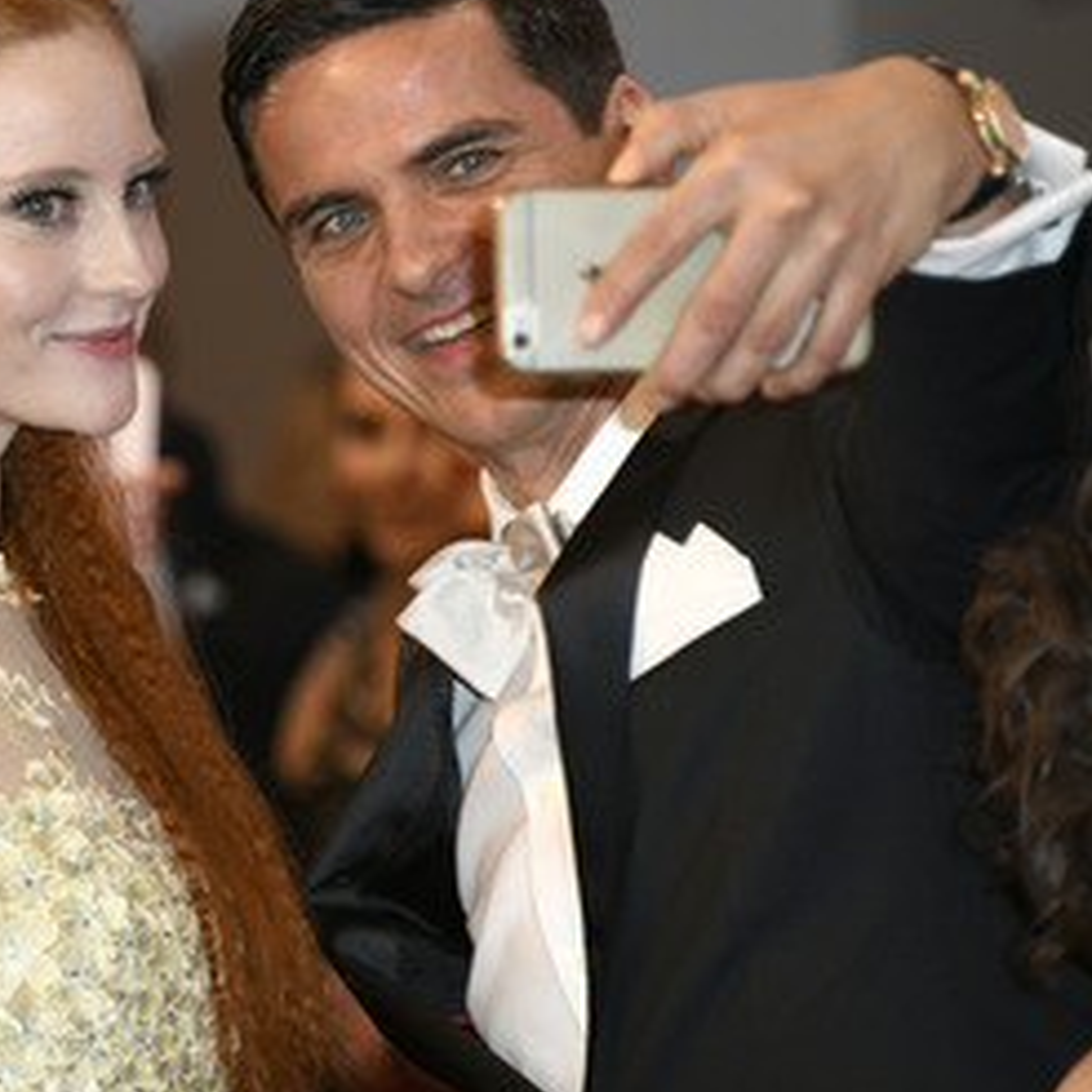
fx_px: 16703
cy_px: 453
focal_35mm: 468
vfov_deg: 3.7
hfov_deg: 3.7
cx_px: 255
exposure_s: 1/125
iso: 250
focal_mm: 300
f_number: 6.3
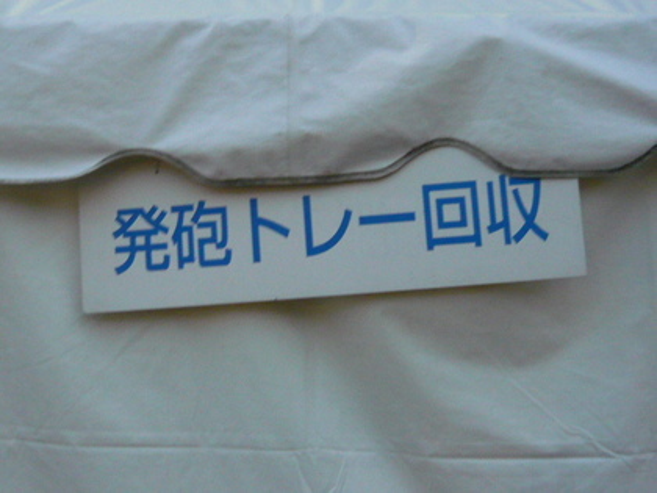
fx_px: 930
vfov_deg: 29.7
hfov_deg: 38.9
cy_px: 246
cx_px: 328
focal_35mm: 49
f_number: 2.8
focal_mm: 5.5
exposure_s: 1/8
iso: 400
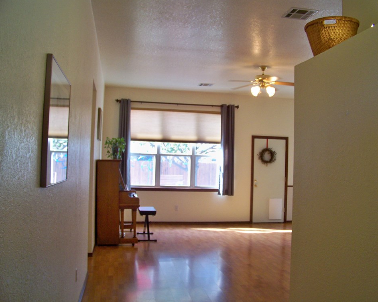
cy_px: 150
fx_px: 392
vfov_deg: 42.2
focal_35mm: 35
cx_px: 197
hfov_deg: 51.5
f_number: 2.8
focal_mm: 5.85
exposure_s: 1/30
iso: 160
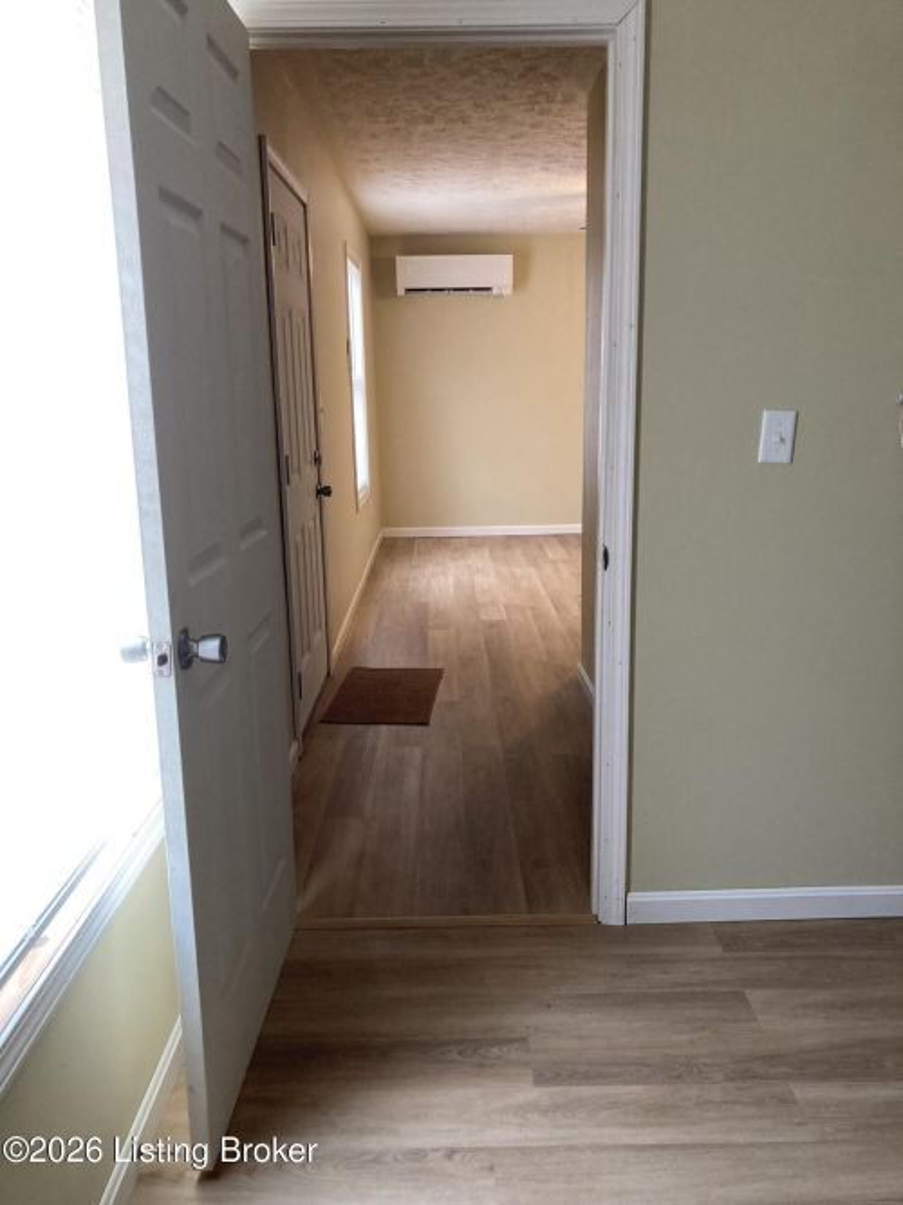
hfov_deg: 49.7
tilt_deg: -12.9
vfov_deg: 63.5
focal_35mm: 28
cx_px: 452
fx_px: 974
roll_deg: -0.1
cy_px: 602
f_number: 1.8
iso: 160
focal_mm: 3.99
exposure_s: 1/60
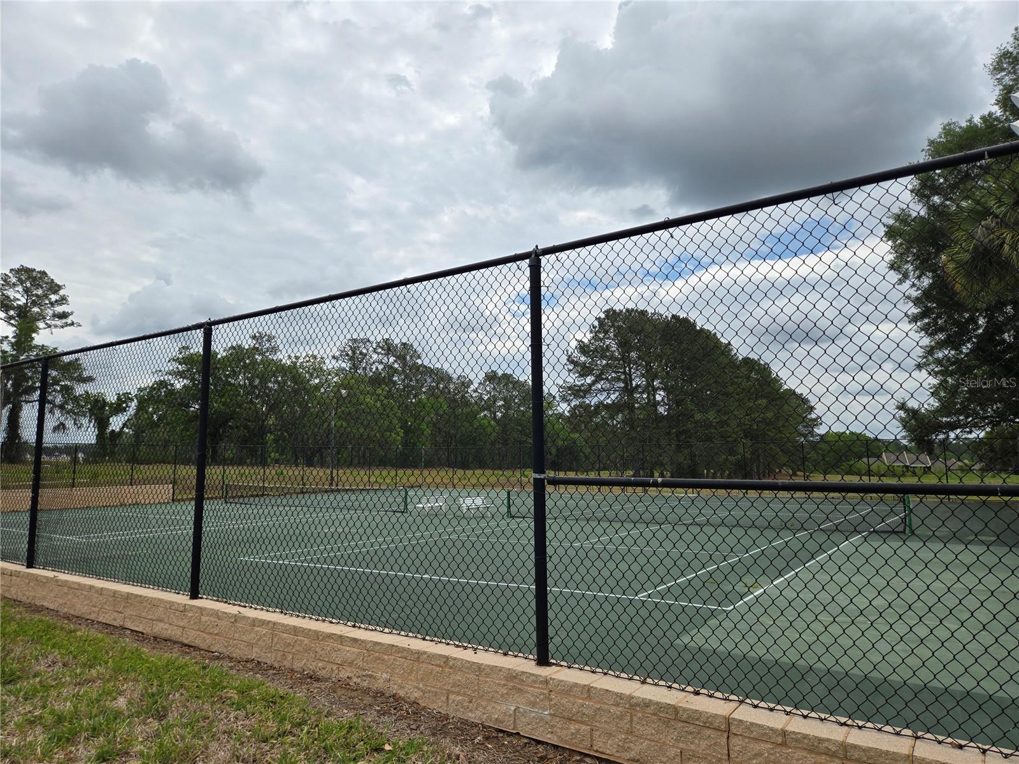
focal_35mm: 23
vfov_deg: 58.9
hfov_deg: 73.9
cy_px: 382
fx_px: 677
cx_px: 510
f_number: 1.8
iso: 32
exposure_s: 1/2921
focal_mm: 5.4
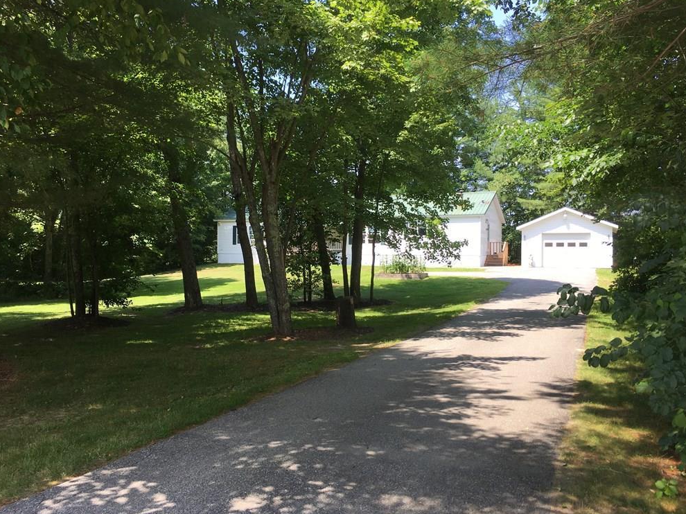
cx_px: 340
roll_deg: +0.2
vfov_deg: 46.8
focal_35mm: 30
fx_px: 594
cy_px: 260
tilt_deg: +1.4
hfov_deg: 60.0
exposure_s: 1/405
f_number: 2.2
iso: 25
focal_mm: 4.15
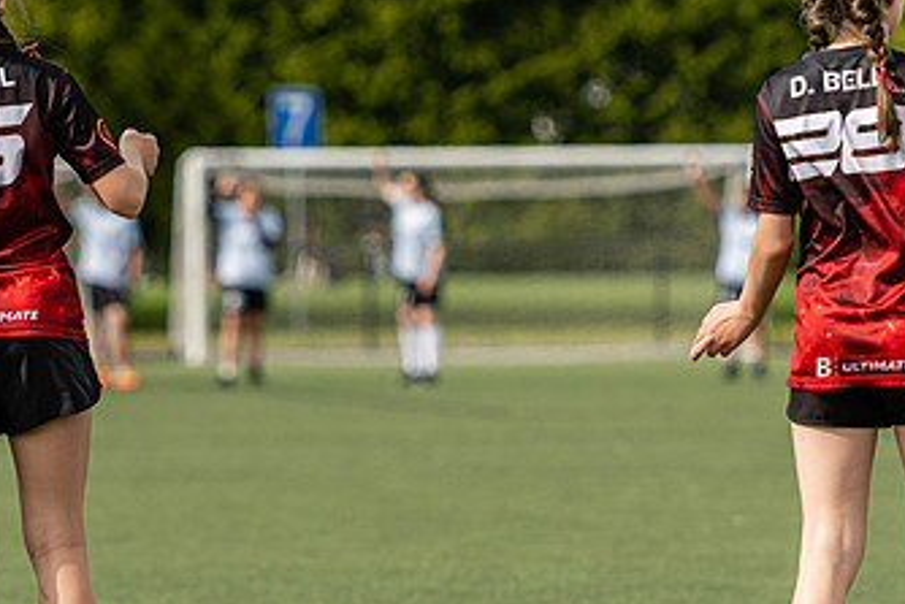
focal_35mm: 417
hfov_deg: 4.9
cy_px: 337
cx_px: 401
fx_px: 10487
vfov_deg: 3.3
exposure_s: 1/2500
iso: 200
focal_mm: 160
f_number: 3.5
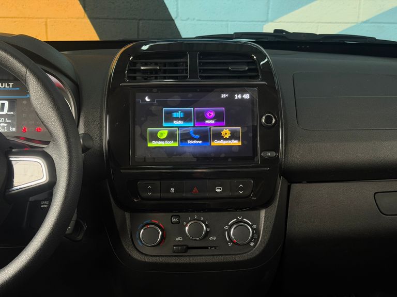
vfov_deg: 30.3
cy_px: 148
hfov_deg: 39.7
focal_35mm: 48
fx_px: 550
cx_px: 198
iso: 200
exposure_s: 1/40
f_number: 1.78
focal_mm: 6.76
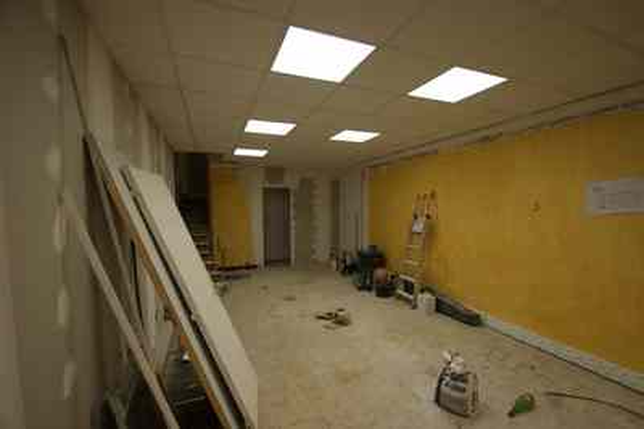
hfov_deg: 100.4
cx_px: 322
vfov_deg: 77.2
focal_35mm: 15
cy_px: 214
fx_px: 268
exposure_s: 1/40
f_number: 4.5
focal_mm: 10
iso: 100
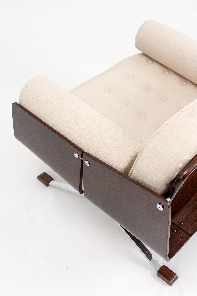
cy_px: 148
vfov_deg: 39.6
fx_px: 410
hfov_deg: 27.0
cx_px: 98
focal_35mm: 50
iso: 250
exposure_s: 1/80
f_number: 8
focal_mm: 50
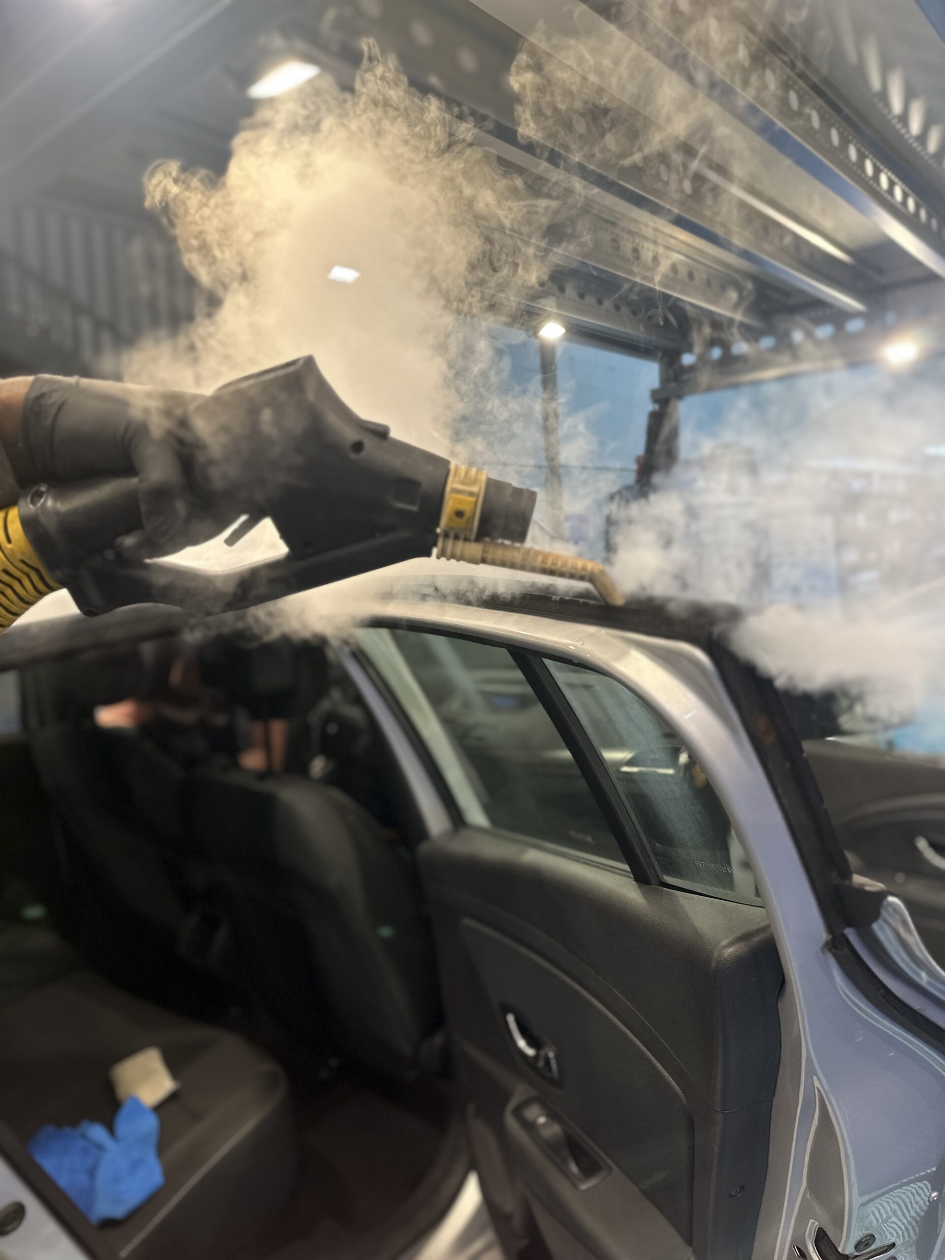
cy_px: 630
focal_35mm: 24
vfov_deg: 71.6
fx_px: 874
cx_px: 472
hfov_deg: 56.8
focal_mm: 6.86
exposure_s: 1/100
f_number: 1.78
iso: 64
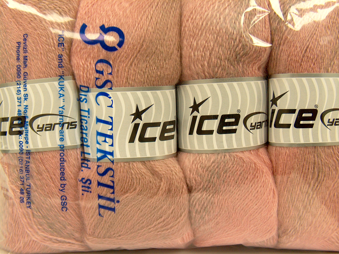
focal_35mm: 44
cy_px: 127
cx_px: 170
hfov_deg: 43.0
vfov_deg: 32.8
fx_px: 431
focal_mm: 8.96
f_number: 2.8
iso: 200
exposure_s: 1/66
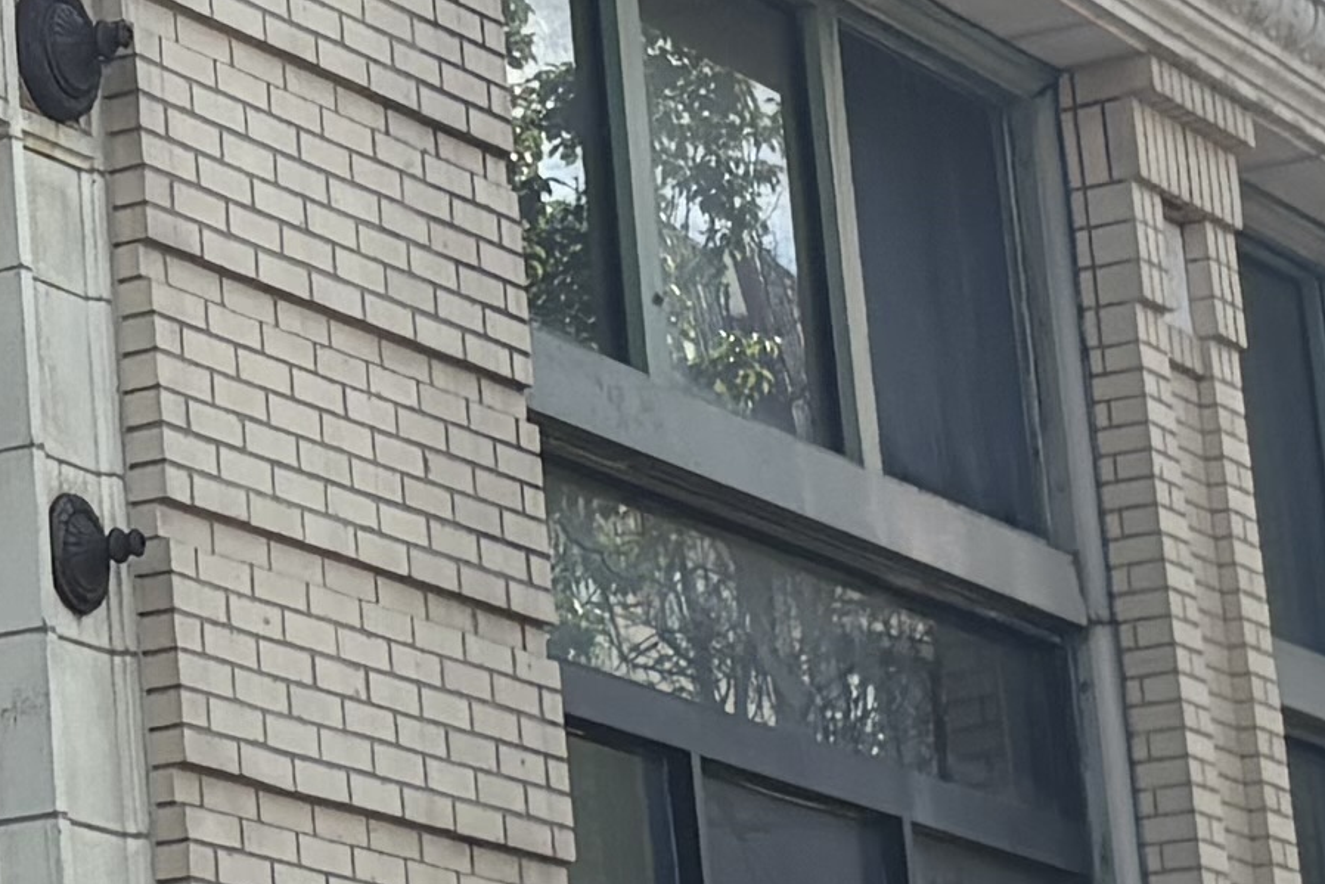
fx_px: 6331
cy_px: 227
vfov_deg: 8.0
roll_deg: +3.0
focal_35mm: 172
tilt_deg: +15.3
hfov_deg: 11.7
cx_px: -350
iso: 64
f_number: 1.6
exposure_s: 1/1517
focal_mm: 5.96
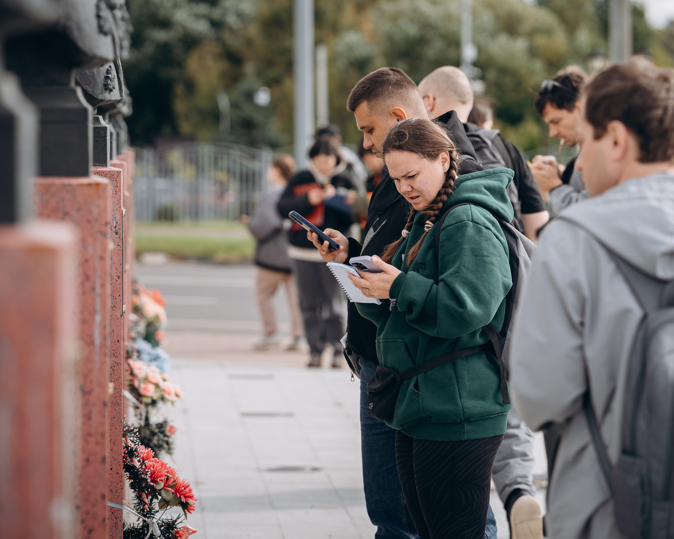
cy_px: 270
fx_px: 3850
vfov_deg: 8.0
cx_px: 349
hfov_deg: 10.0
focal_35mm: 193
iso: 400
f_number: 5
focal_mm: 171
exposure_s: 1/1000
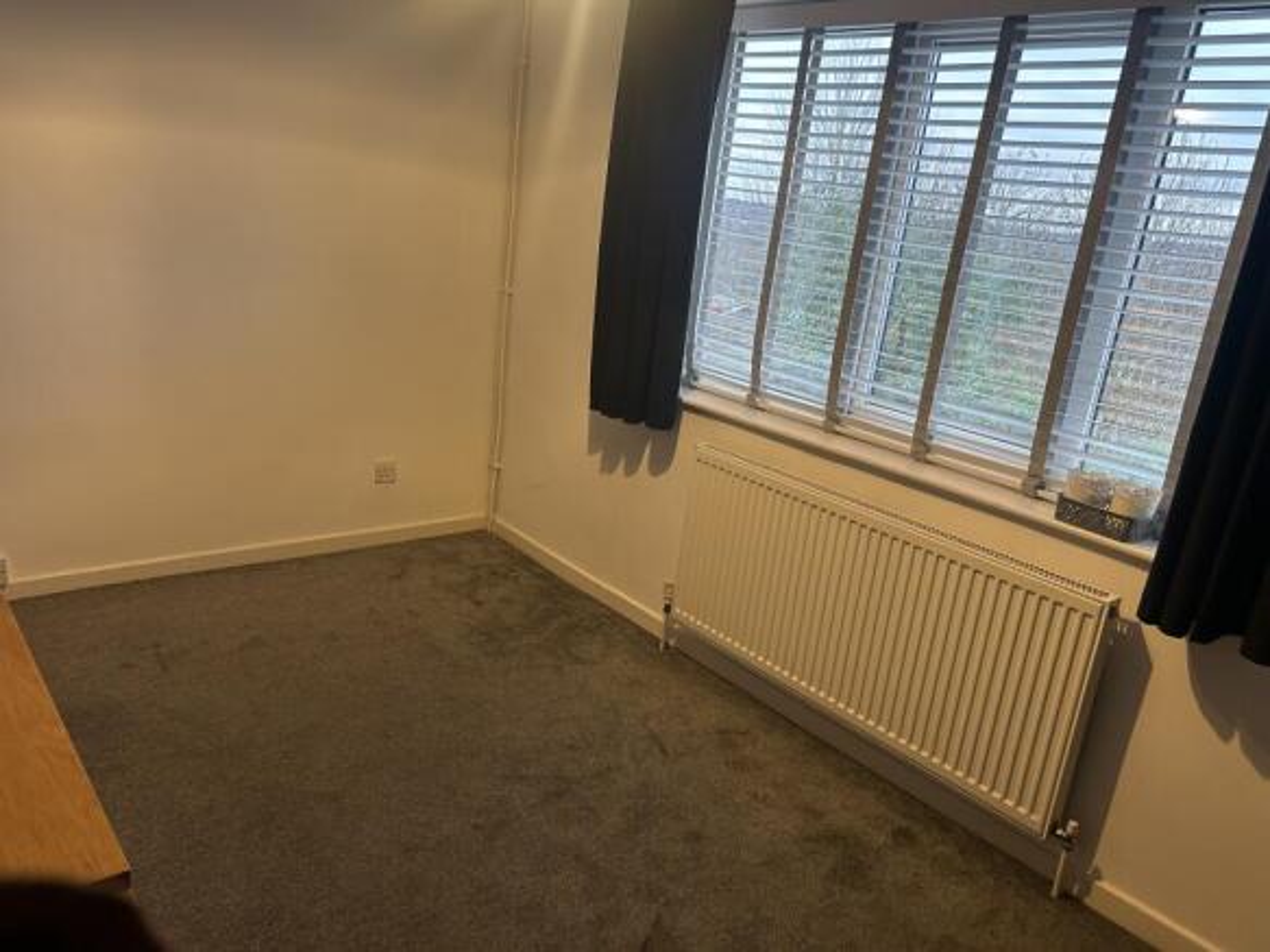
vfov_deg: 53.0
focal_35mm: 26
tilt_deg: -16.9
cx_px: 635
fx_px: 954
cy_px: 476
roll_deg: -6.4
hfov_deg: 67.3
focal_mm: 5.7
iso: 200
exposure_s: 1/50
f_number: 1.5
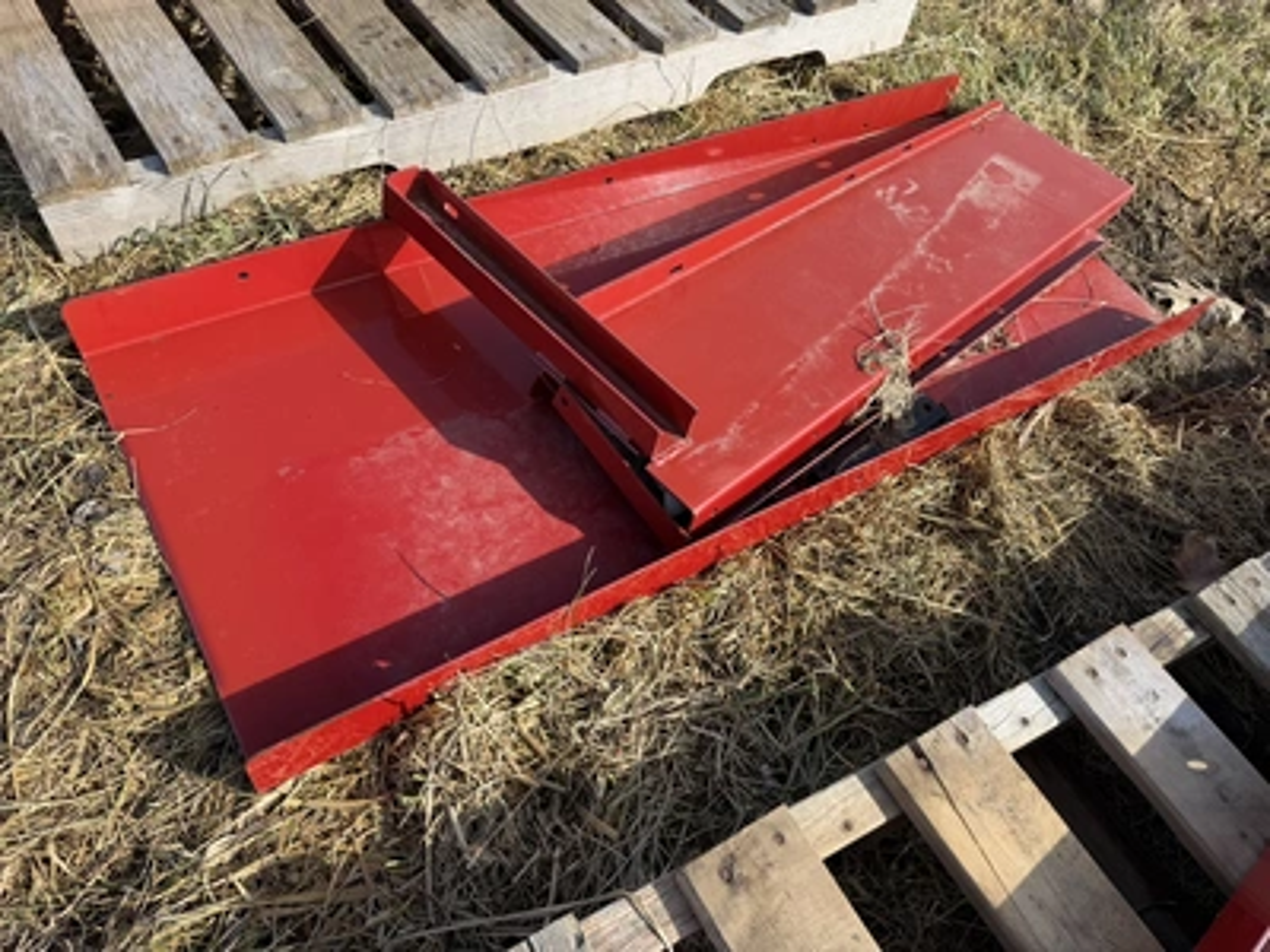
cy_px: 476
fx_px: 881
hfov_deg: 71.6
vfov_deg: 56.8
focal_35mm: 24
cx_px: 635
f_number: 1.78
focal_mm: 6.76
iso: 80
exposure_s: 1/1901
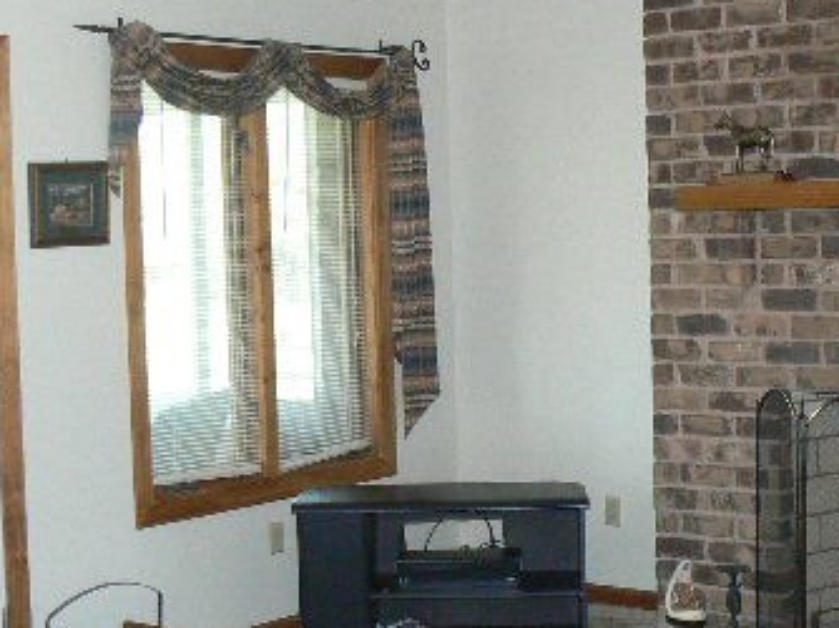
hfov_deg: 28.2
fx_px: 1671
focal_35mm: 69
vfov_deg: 21.2
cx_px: 452
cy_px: 226
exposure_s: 1/30
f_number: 2.8
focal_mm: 6
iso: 250
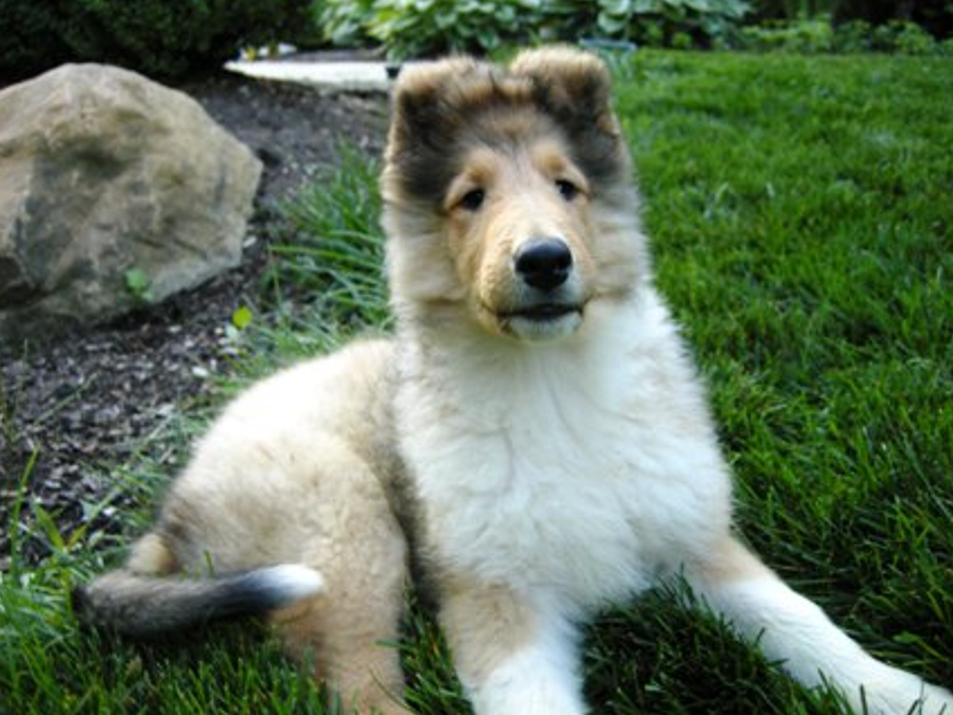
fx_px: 1019
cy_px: 355
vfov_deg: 38.7
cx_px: 476
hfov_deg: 50.1
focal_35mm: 37
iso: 95
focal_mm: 7.5
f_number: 2.7
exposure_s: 1/60
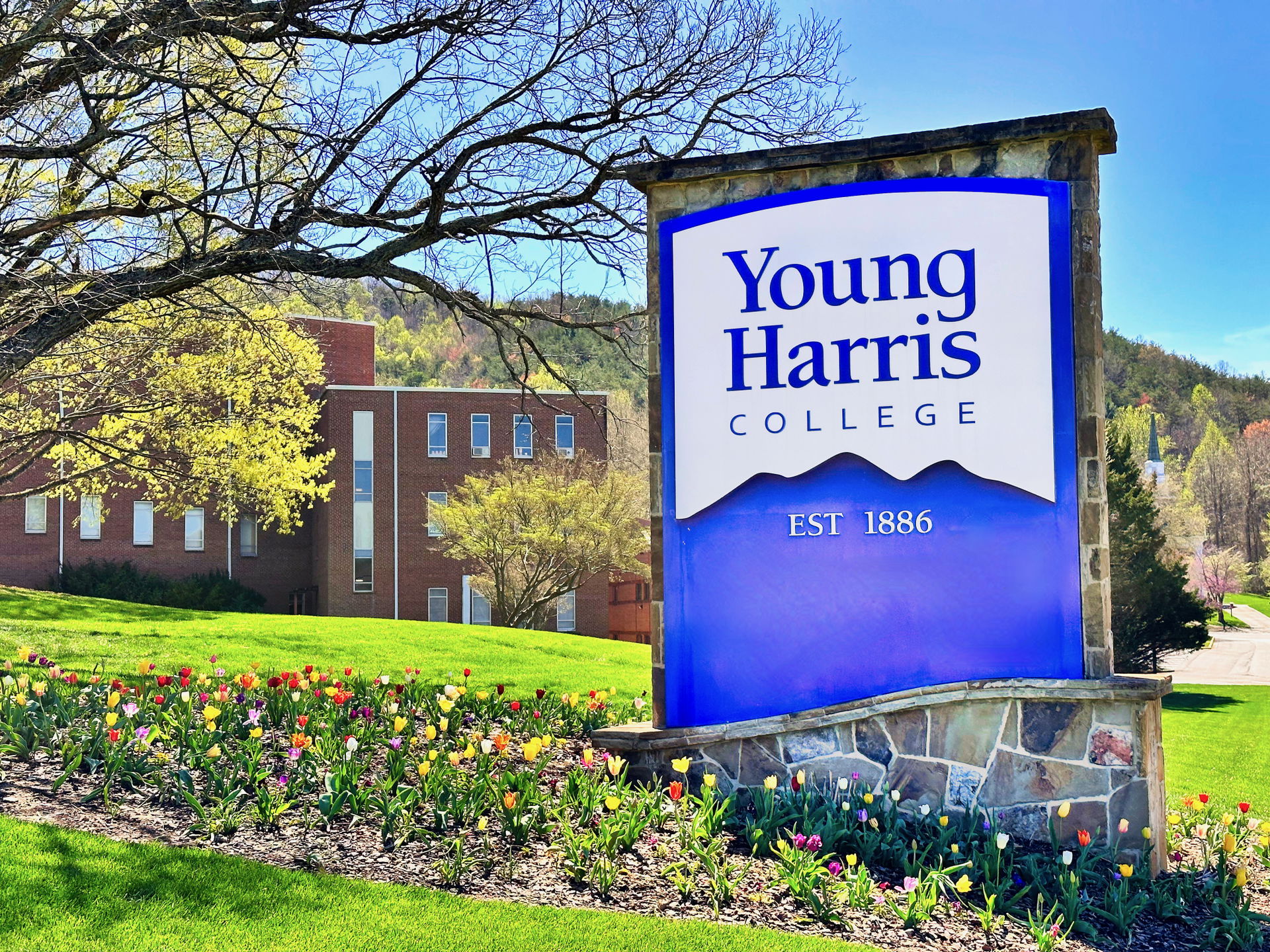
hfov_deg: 39.7
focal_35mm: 48
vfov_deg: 30.3
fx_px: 1761
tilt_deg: +4.0
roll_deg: +0.5
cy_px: 476
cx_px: 635
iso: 64
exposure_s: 1/1695
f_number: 1.78
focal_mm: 6.86
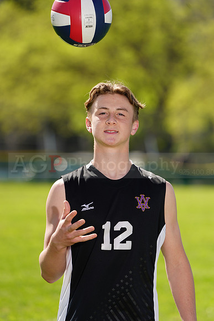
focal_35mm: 324
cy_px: 160
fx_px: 2887
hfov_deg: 4.2
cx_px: 107
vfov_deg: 6.4
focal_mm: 324
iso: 64
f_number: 6.3
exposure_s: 1/200
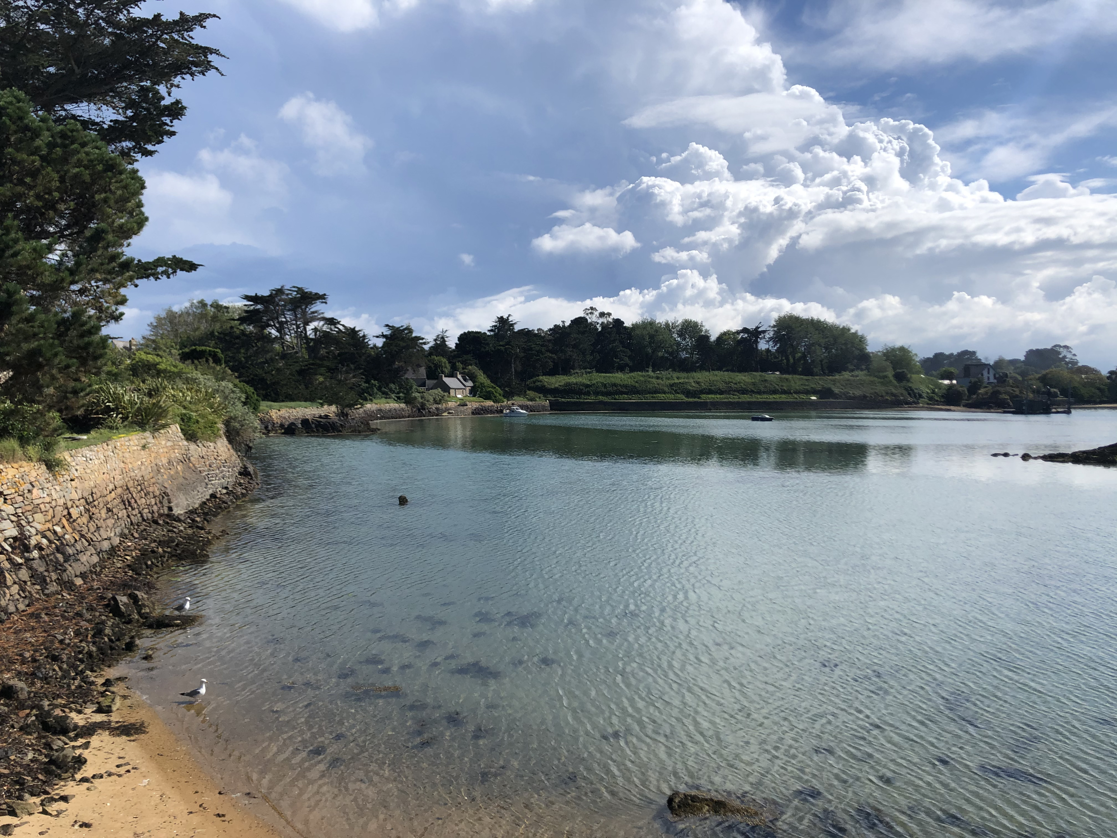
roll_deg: +1.0
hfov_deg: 63.4
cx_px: 558
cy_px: 419
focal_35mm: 28
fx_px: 904
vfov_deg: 49.7
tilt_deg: -1.9
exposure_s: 1/3745
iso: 20
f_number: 1.8
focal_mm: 4
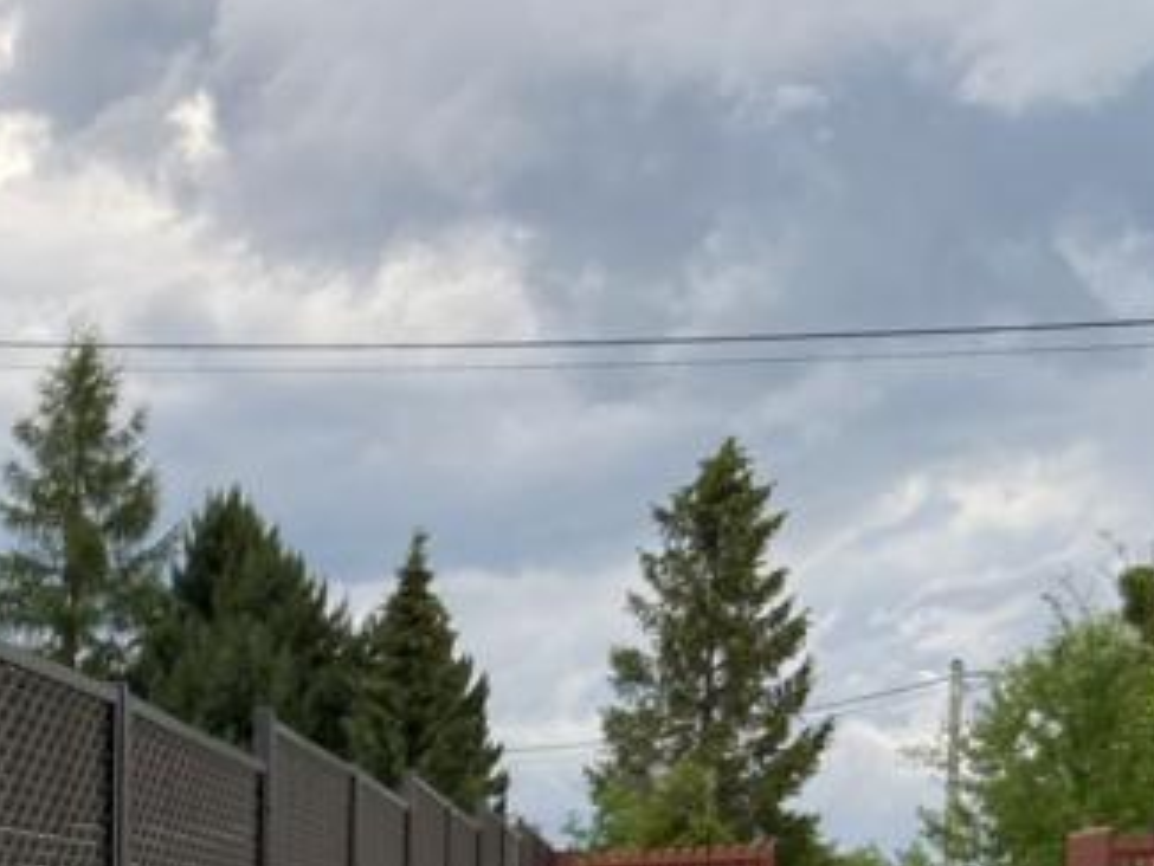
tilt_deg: -5.8
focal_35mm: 96
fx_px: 3202
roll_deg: +1.3
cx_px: -643
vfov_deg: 14.3
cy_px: 1352
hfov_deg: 17.9
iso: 32
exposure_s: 1/428
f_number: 1.8
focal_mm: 4.25
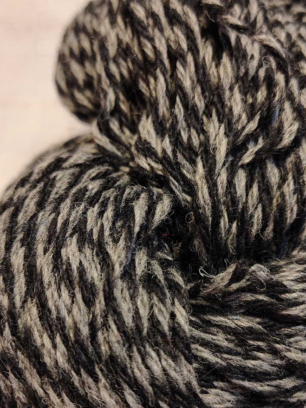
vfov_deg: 45.5
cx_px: 162
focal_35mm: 41
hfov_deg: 35.1
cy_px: 243
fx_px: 483
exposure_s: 1/100
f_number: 1.8
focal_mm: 5.56
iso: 369
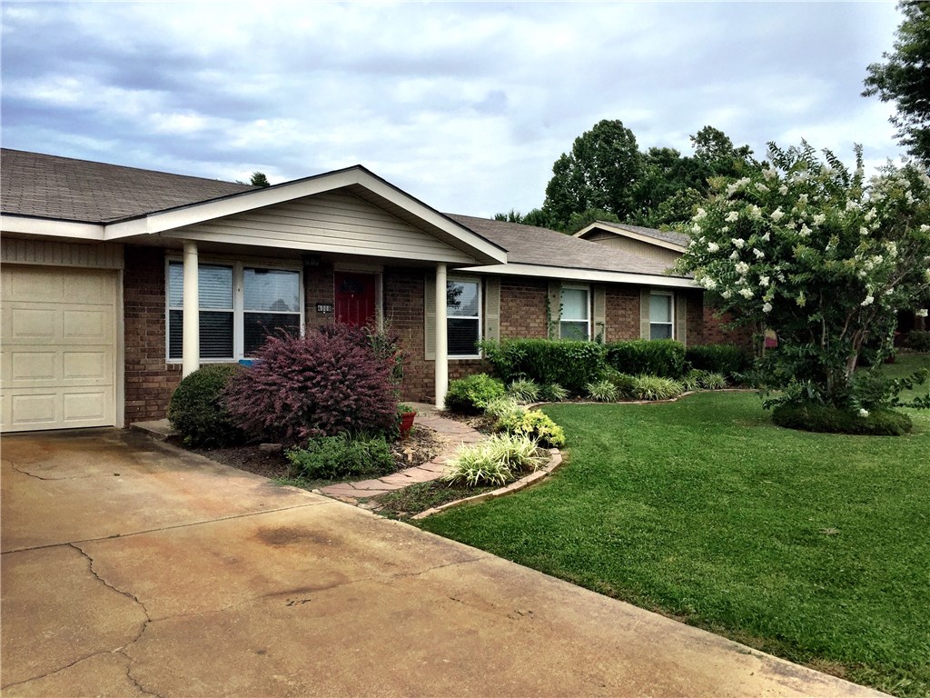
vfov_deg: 48.2
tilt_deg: -0.7
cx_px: 465
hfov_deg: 61.7
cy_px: 349
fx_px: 779
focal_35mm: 29
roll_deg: -0.9
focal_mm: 4.15
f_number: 2.2
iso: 32
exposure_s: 1/2639
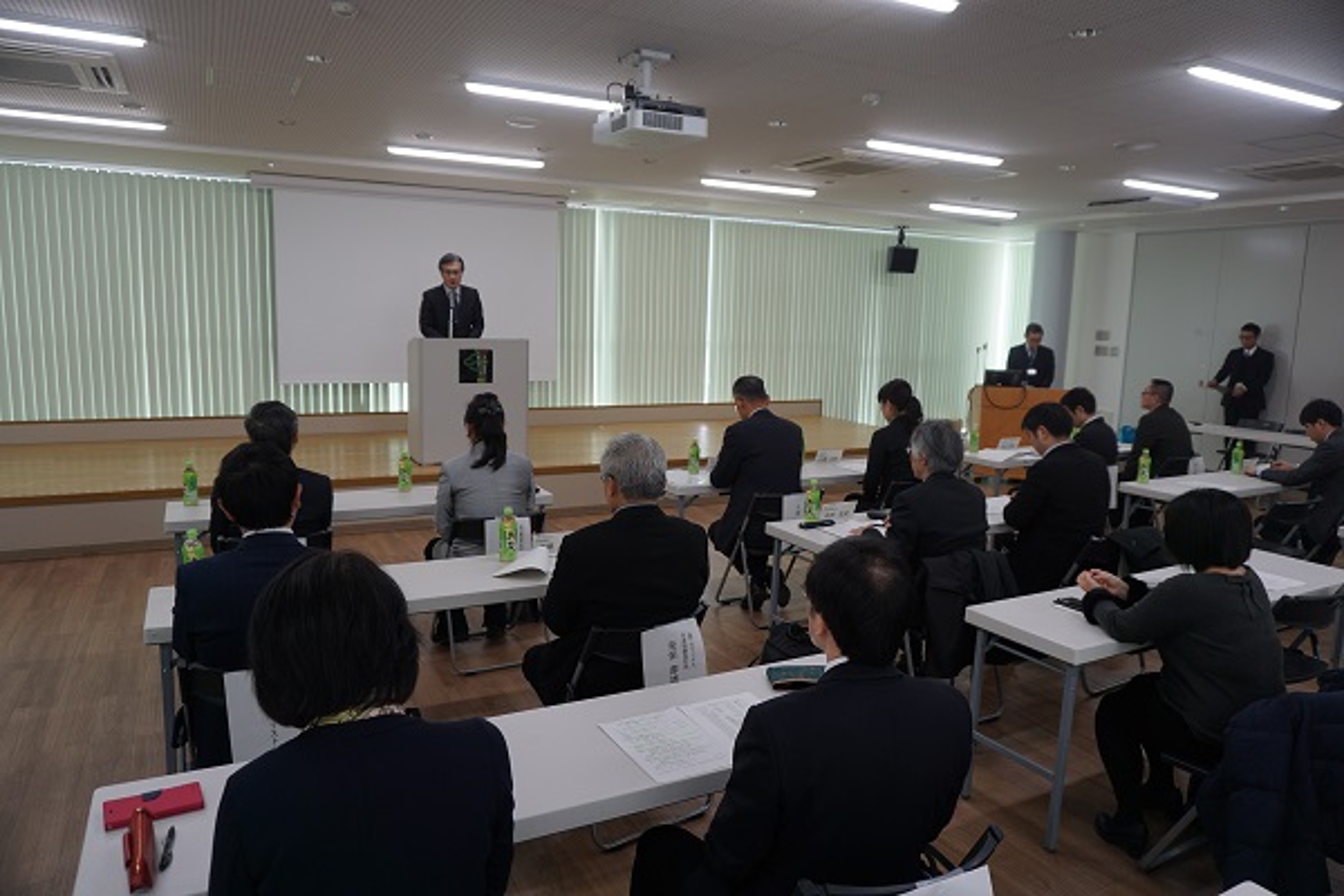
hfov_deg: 73.7
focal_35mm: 24
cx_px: 672
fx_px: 896
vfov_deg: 53.1
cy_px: 448
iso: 125
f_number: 3.5
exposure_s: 1/60
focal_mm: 16
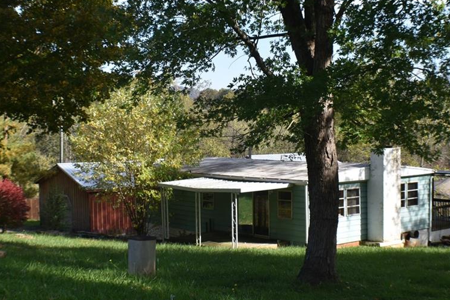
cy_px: 129
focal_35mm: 86
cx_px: 238
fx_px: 1075
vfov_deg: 15.9
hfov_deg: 23.6
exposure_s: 1/250
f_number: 8
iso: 180
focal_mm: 42
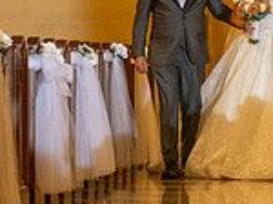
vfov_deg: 3.2
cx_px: 137
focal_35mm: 468
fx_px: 3685
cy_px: 88
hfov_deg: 4.2
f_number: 4.5
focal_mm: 70
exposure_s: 1/160
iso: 1000
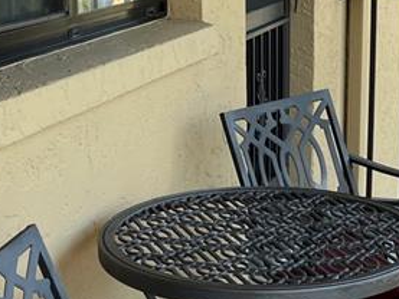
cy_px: 147
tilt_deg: -14.1
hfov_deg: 19.4
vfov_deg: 15.4
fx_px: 1107
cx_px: 462
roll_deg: -3.4
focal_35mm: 96
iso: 50
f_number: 1.5
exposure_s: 1/666
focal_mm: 5.7
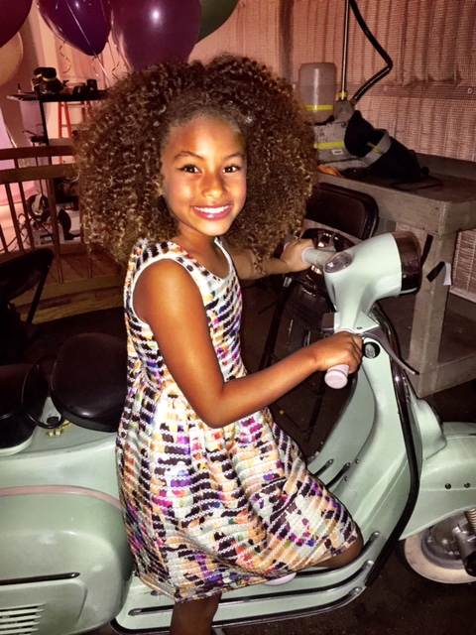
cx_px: 238
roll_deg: +0.8
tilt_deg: -24.0
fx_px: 532
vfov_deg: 61.7
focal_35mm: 29
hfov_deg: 48.2
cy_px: 318
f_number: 2.2
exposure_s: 1/16
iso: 200
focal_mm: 4.15
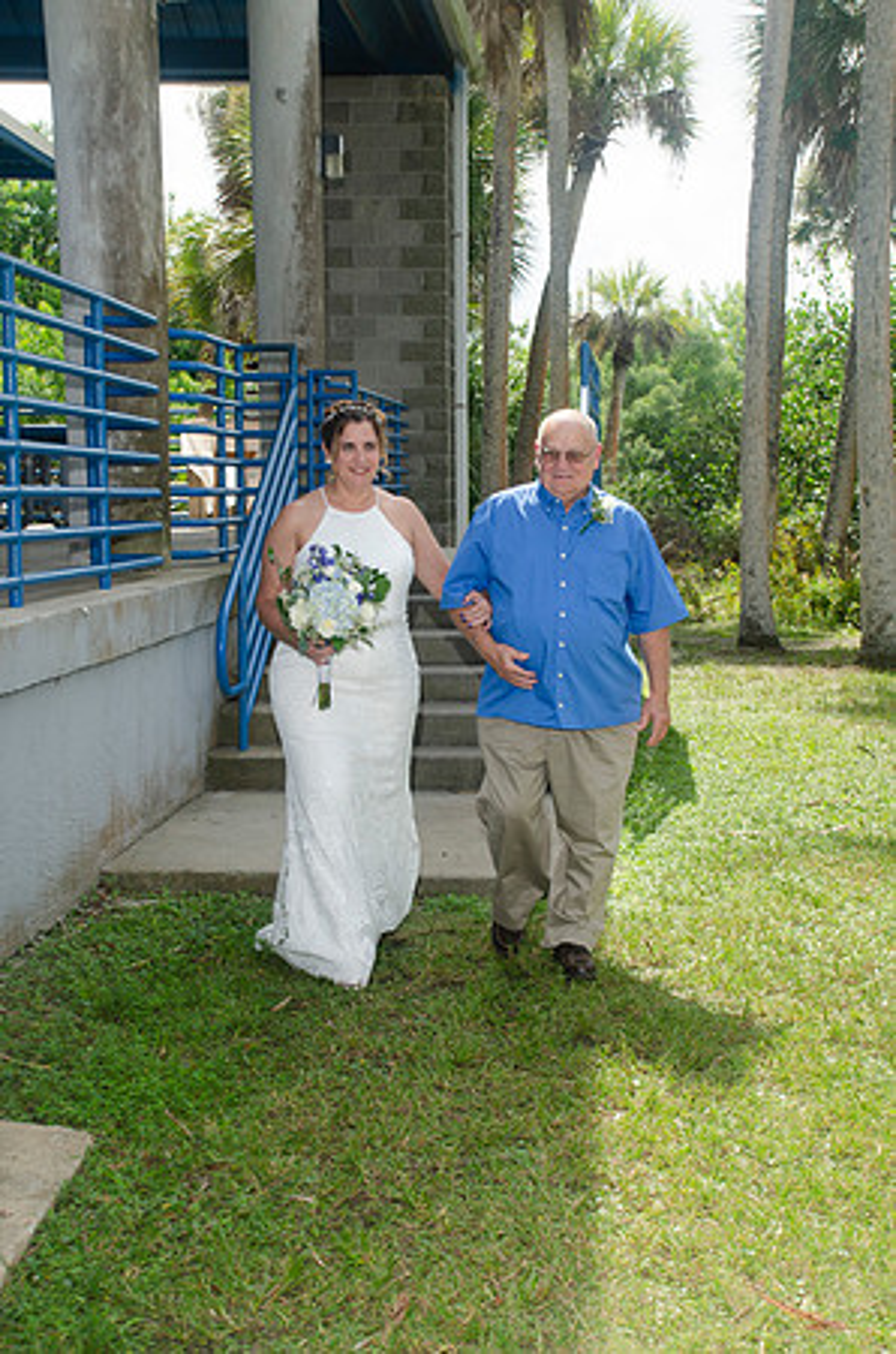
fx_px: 1969
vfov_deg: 37.9
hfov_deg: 25.6
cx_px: 448
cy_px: 677
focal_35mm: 52
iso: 100
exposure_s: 1/200
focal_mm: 35
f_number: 7.1
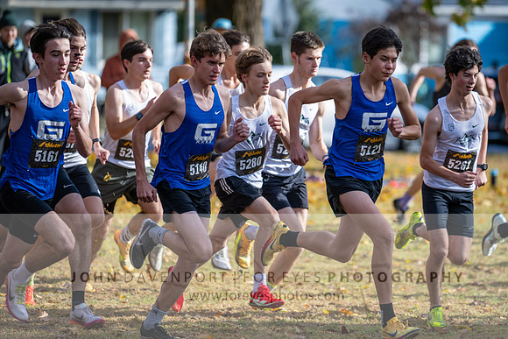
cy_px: 132
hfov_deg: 7.8
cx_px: 314
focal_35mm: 266
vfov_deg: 5.2
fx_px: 3748
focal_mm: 200
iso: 110
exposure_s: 1/1000
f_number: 2.8
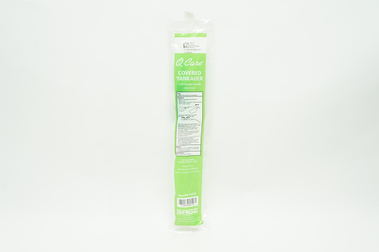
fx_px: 347
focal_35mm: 33
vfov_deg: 39.9
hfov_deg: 57.3
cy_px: 126
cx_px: 190
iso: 400
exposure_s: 1/30
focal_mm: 22
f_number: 8
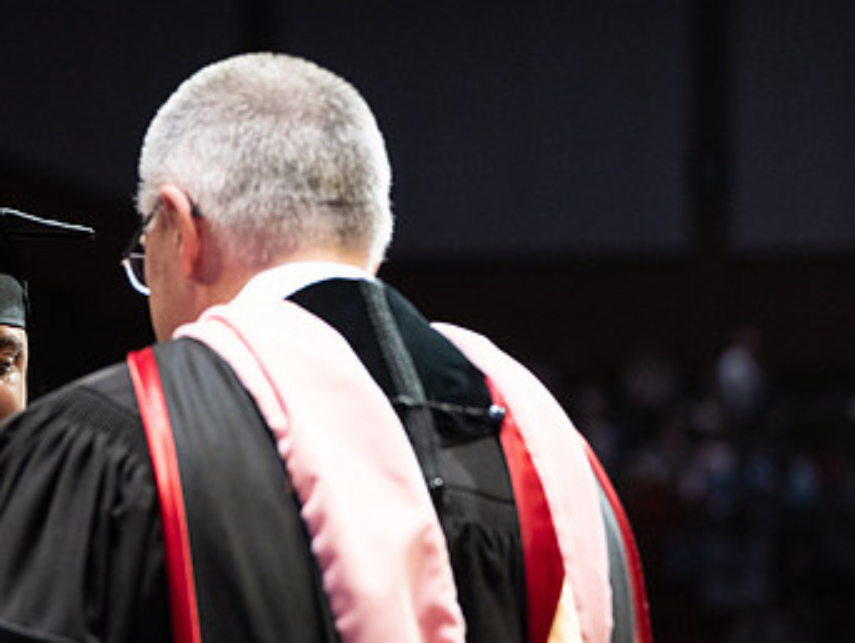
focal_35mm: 198
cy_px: 379
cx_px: 85
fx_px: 4894
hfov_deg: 9.9
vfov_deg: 7.5
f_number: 3.2
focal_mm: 100
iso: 2500
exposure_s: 1/400
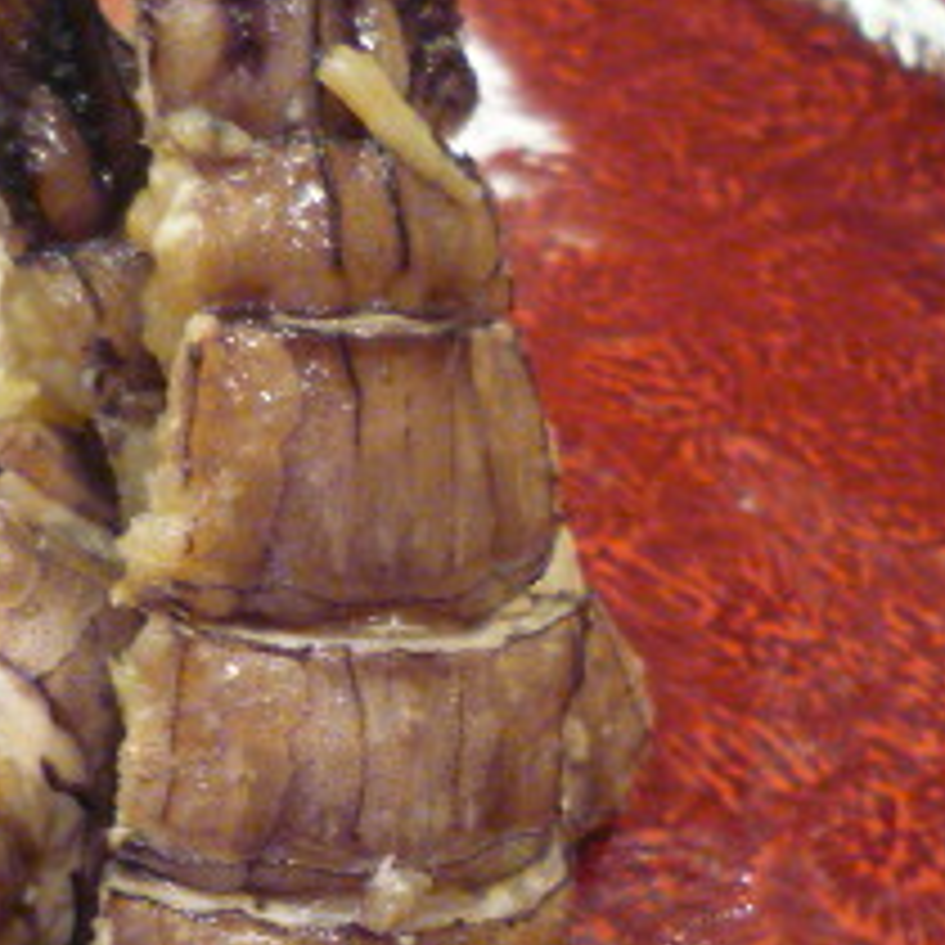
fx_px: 2749
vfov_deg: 19.3
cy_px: 734
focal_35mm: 89
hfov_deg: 19.2
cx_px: 117
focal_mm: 5.5
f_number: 2.8
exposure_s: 1/15
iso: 400
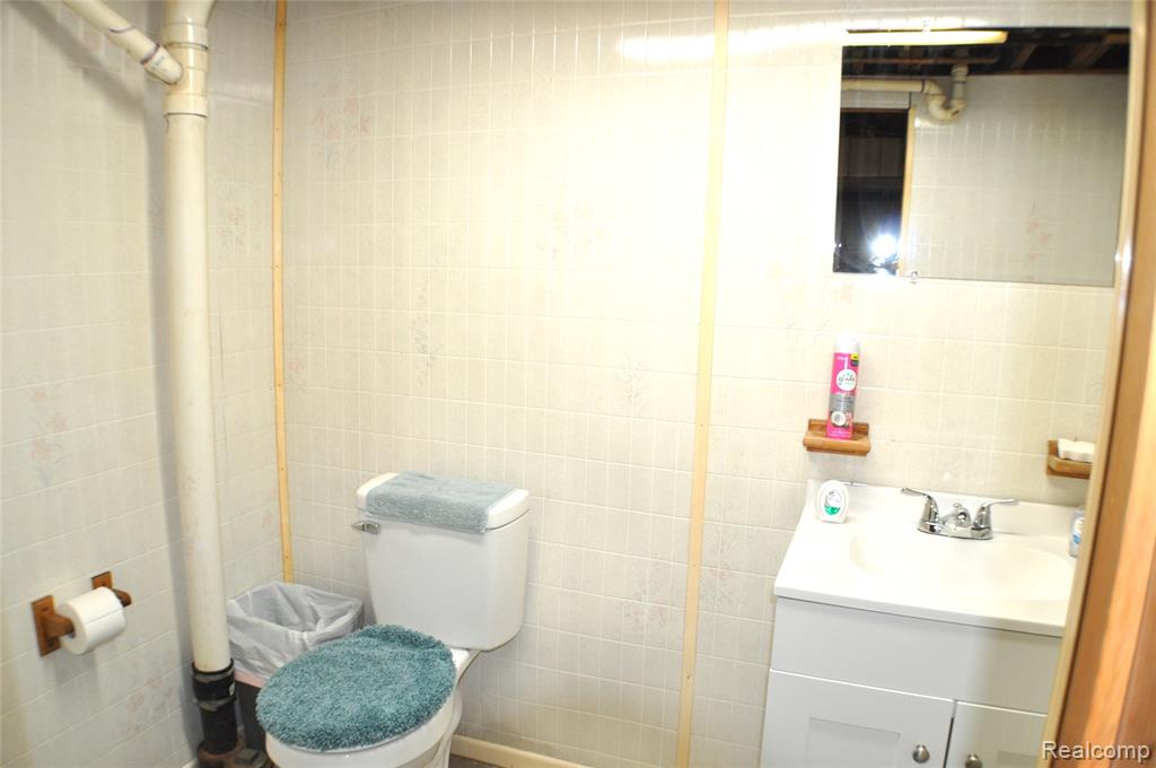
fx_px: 1058
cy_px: 384
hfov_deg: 57.3
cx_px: 578
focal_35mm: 33
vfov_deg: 39.9
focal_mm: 22
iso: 800
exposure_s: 1/60
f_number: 3.8
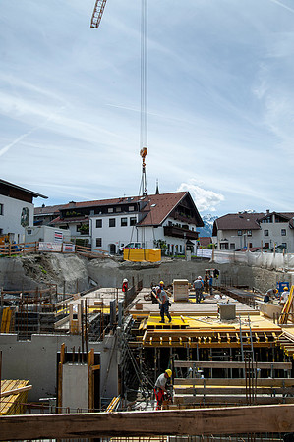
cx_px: 147
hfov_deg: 46.3
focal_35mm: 28
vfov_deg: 65.5
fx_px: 344
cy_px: 221
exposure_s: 1/1000
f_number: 8
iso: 200
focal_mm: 28
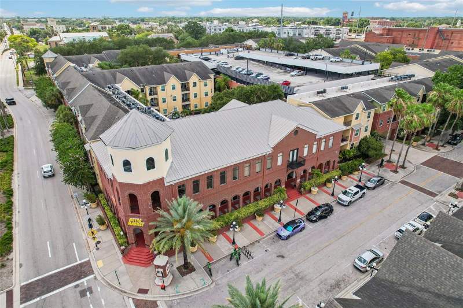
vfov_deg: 57.2
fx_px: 283
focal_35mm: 22
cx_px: 232
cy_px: 154
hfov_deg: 78.6
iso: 160
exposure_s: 1/1500
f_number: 2.8
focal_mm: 8.4
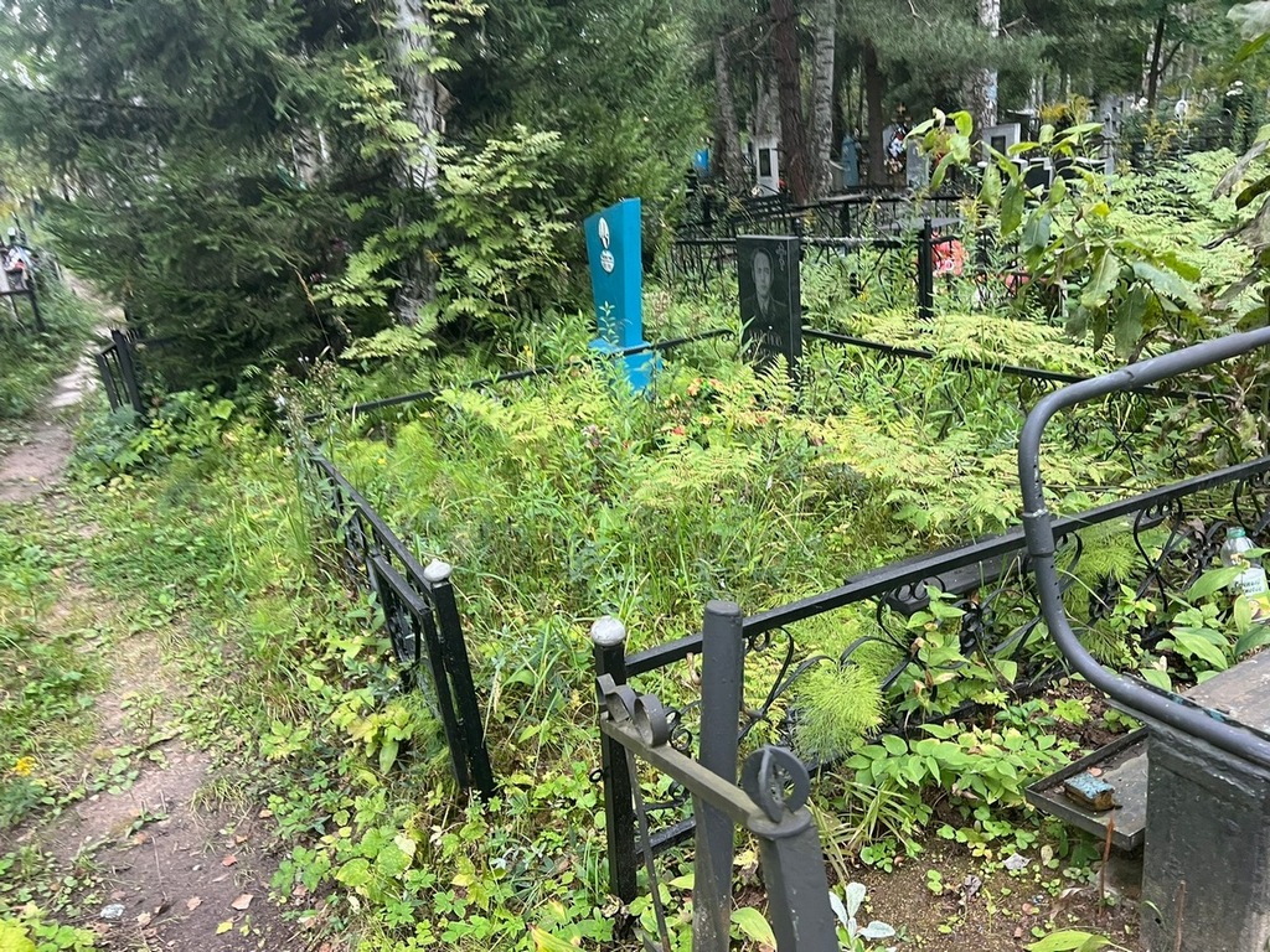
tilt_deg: -24.2
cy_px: 476
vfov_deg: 53.1
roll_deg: +2.0
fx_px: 954
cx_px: 635
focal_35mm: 26
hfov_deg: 67.3
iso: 125
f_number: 1.5
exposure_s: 1/76
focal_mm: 5.7
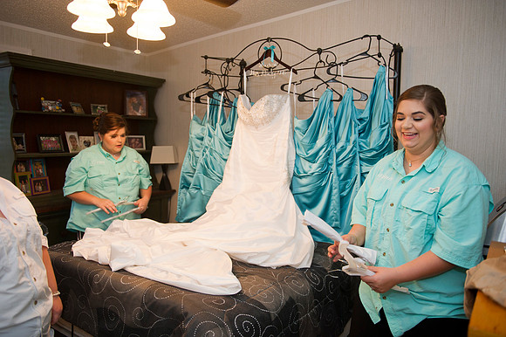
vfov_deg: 46.4
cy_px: 168
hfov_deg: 65.5
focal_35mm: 28
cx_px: 253
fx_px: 393
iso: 640
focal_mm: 28
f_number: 2.8
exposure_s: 1/100
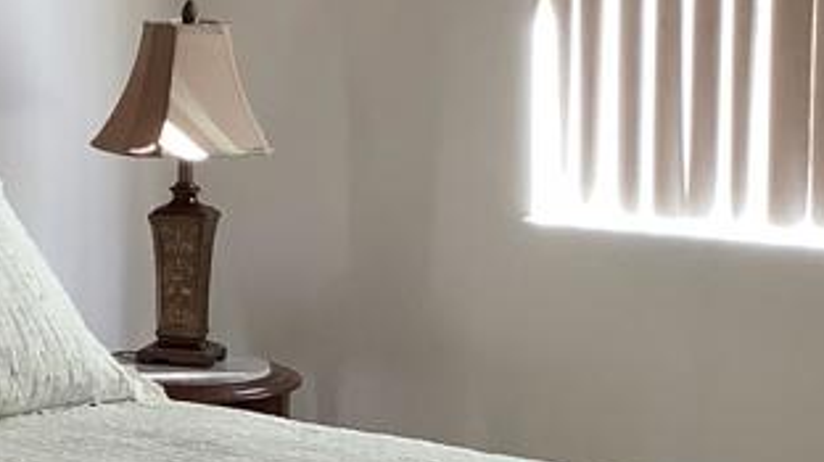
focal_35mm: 111
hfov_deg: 19.2
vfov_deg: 10.9
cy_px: 330
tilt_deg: -9.9
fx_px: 2424
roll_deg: -0.3
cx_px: 275
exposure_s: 1/60
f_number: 2.4
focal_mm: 3.3
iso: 200
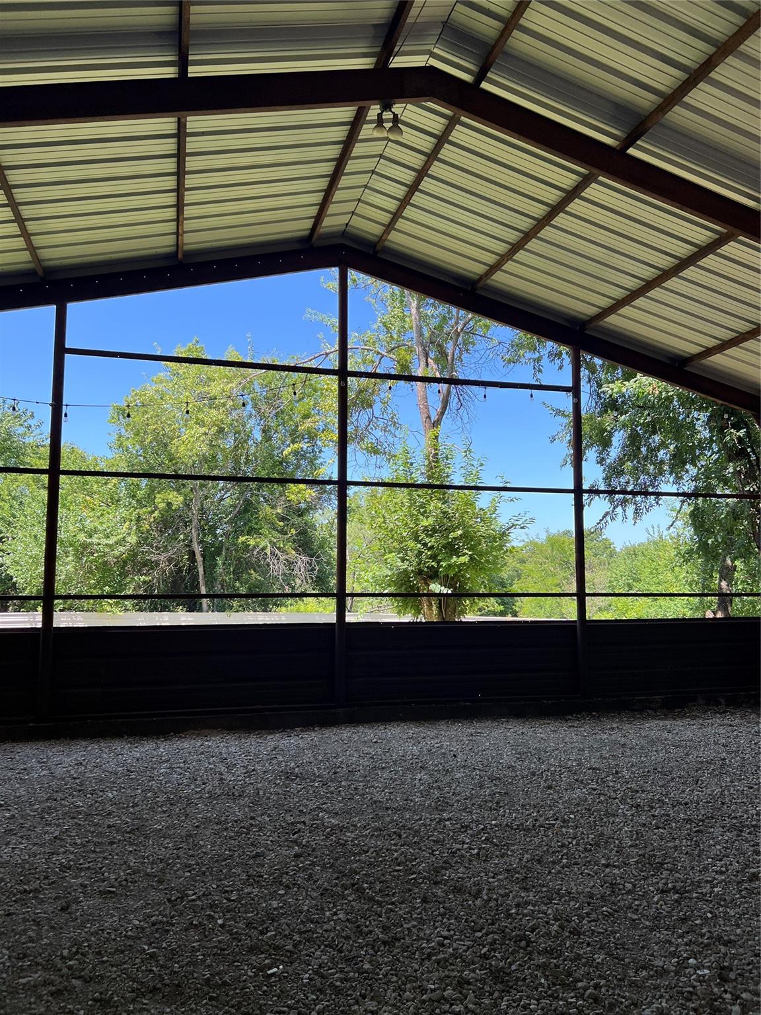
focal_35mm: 26
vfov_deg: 67.3
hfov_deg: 53.1
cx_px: 380
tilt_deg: +6.4
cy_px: 508
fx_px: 762
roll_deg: +2.1
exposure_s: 1/853
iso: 50
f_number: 1.5
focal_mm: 5.7
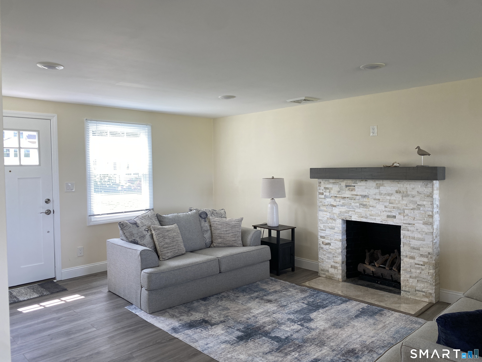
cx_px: 241
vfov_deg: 53.1
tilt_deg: -1.6
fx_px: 362
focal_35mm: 26
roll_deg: +1.1
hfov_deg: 67.3
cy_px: 181
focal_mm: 4.25
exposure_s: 1/120
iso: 40
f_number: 1.8
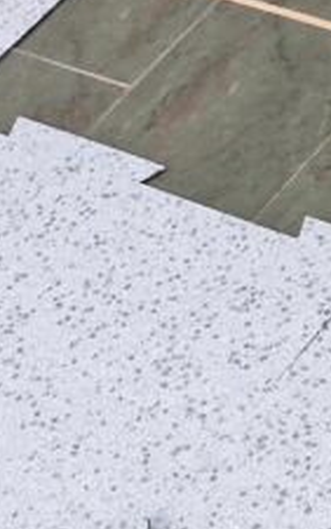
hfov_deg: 8.6
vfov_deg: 18.1
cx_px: 1146
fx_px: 1599
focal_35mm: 111
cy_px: 585
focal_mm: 5.54
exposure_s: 1/153
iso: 50
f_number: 1.8
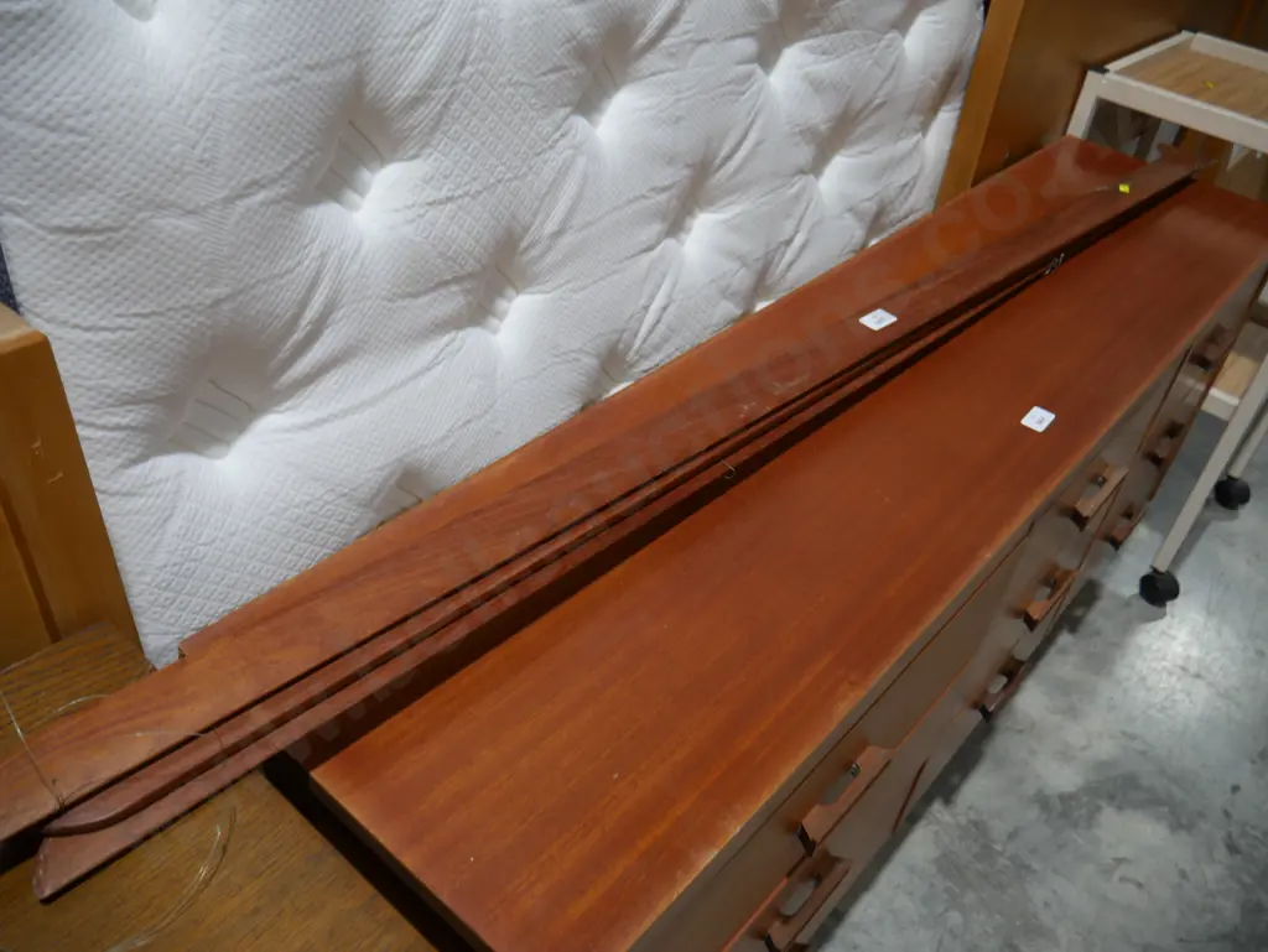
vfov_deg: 49.8
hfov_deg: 63.4
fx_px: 1026
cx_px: 634
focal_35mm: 28
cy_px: 476
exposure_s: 1/80
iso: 200
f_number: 3.5
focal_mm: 14
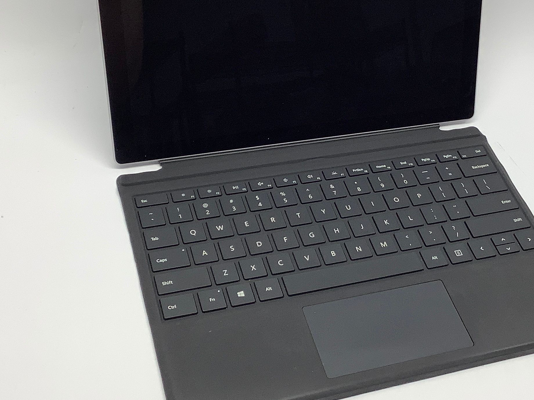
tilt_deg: -47.5
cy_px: 169
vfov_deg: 26.5
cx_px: 320
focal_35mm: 55
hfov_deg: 34.8
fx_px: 848
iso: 40
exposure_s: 1/120
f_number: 2.4
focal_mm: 3.3
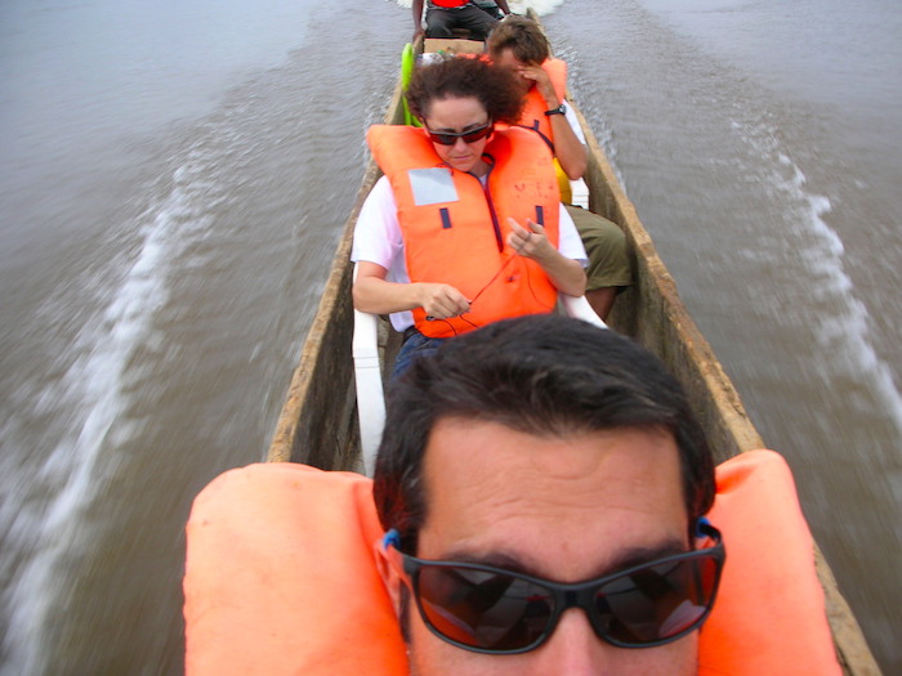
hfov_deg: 52.6
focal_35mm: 35
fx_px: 912
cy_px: 338
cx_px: 451
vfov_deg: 40.7
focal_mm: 5.8
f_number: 8.5
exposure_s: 1/53.8
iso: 50
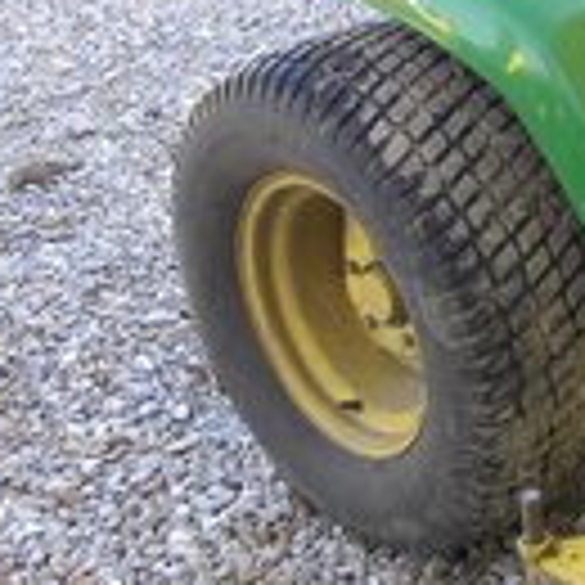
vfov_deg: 18.0
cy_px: 166
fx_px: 1836
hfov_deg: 15.4
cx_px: 1084
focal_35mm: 96
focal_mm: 4.6
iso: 64
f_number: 2.8
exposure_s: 1/73.6
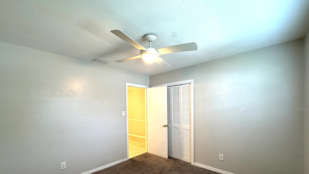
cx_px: 152
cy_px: 109
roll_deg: +0.6
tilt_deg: -1.1
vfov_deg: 66.0
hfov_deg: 99.4
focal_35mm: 16
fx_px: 131
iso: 250
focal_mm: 2.22
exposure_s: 1/60
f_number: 2.2
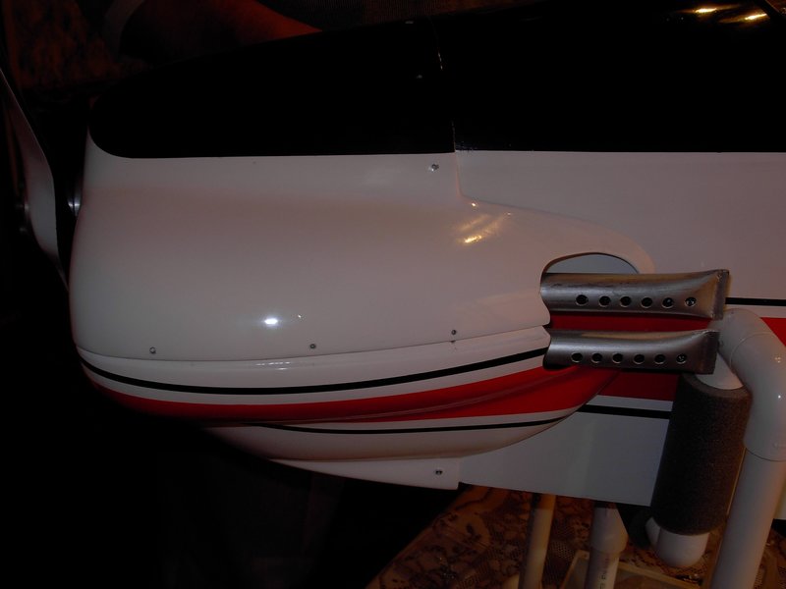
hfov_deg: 36.8
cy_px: 294
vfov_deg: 28.0
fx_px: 1181
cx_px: 393
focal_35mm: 52
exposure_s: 1/87.9
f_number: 5.4
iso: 79
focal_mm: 8.5
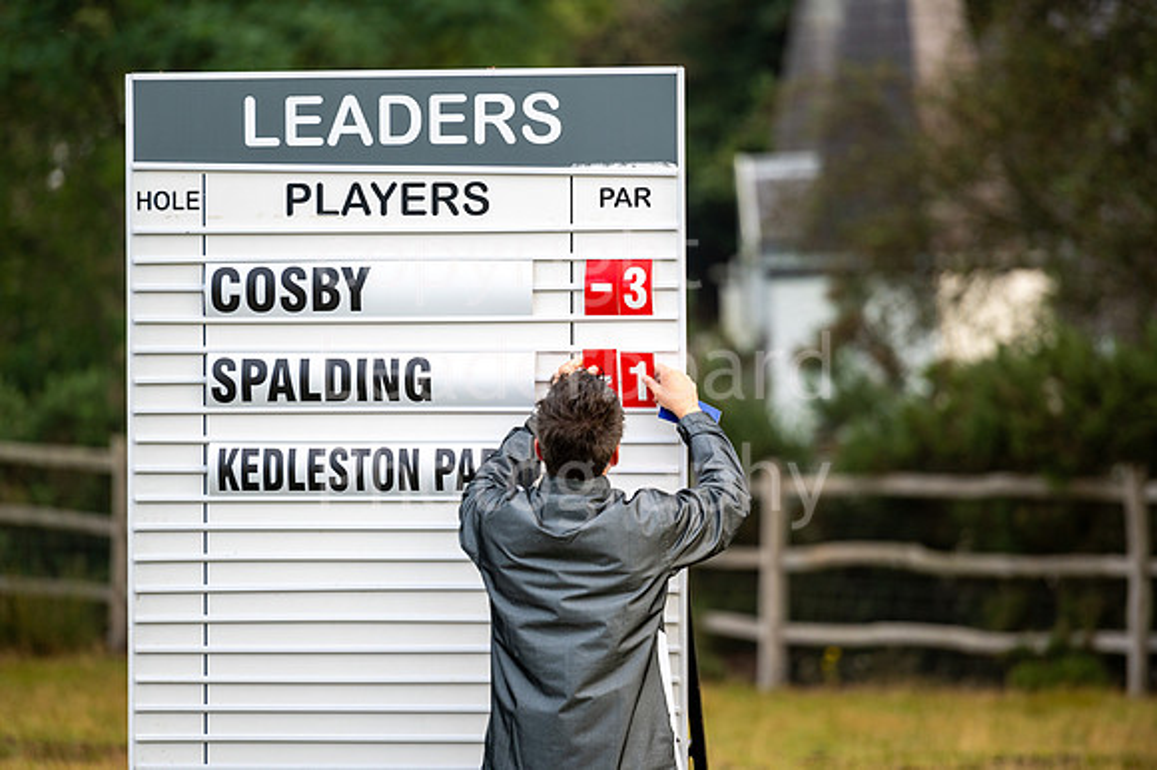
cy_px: 385
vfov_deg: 6.9
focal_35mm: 200
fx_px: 6424
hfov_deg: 10.3
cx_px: 578
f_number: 3.2
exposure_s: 1/320
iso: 200
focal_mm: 200
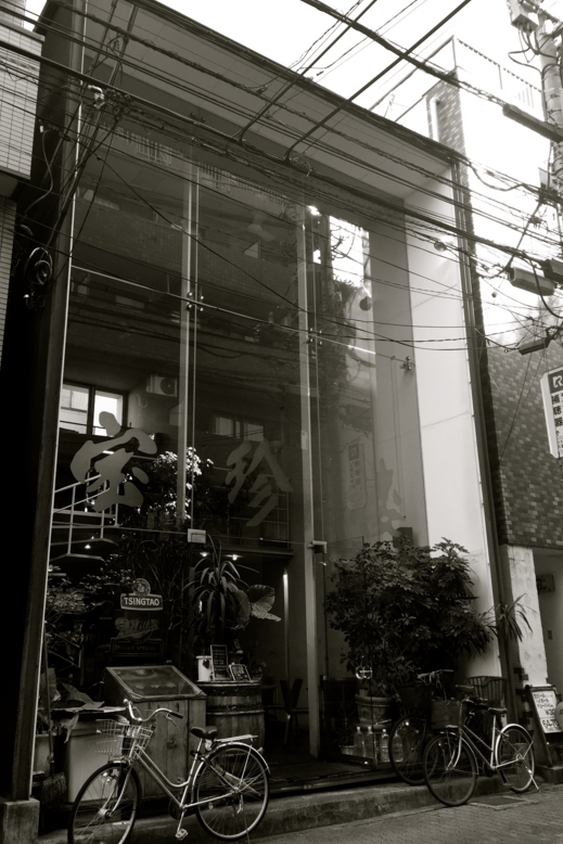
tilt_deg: +17.5
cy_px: 432
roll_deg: +0.5
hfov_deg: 42.3
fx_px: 727
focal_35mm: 31
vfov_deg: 60.3
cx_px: 270
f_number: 2.2
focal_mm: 4.15
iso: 32
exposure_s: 1/120
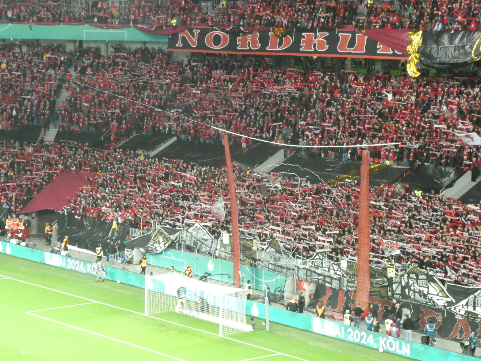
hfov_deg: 20.0
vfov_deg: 15.1
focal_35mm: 98
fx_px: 1362
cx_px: 240
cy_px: 180
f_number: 5
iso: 1600
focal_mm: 17.5
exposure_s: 1/60
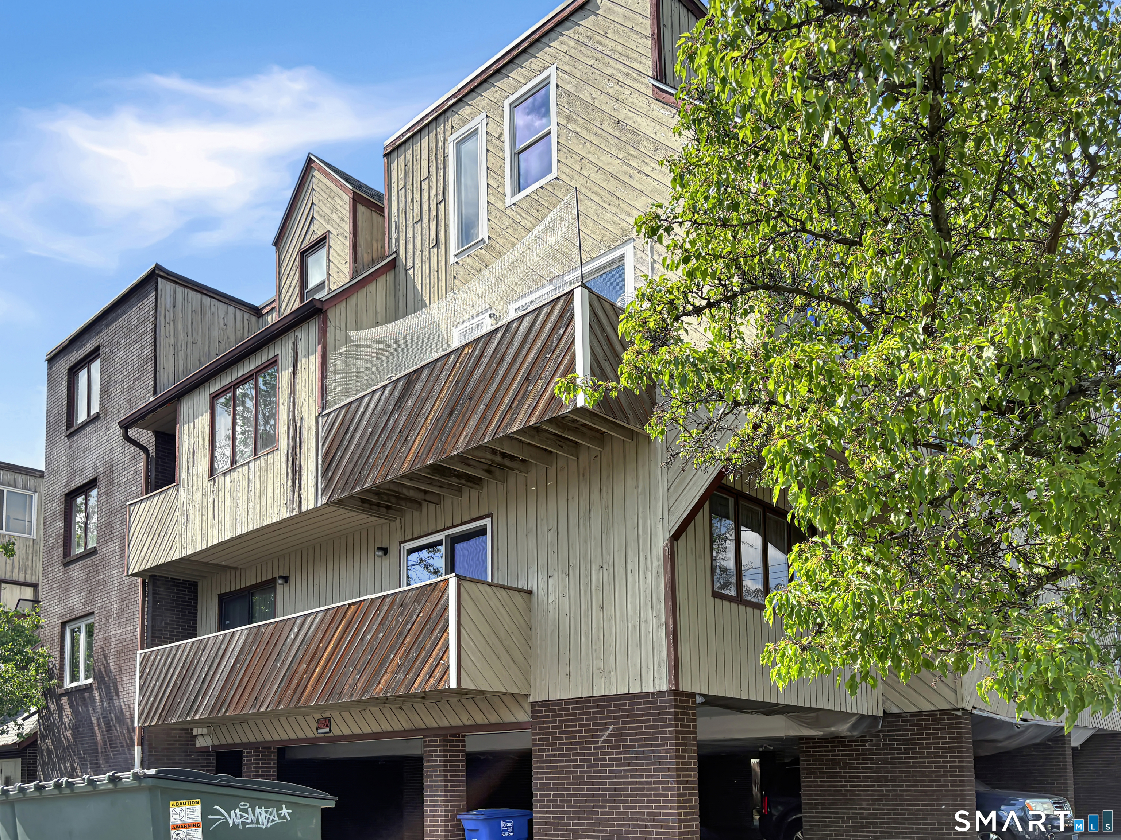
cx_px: 560
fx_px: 842
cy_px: 420
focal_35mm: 26
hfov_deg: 67.3
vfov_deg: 53.1
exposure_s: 1/2075
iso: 50
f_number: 1.6
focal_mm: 5.96
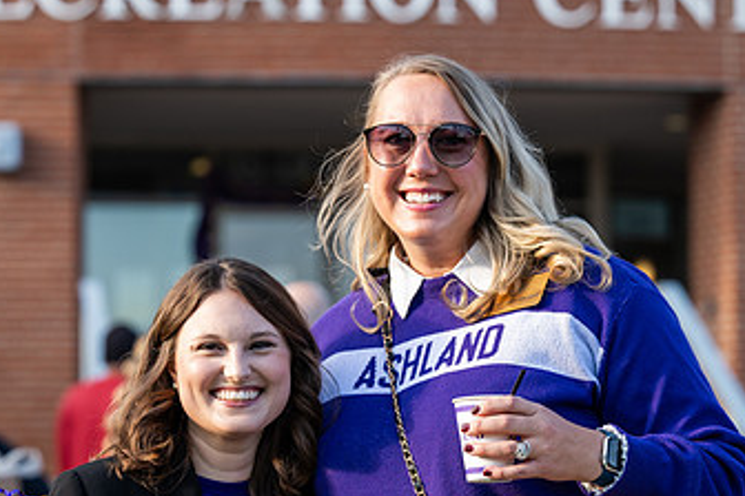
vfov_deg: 9.0
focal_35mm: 152
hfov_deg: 13.5
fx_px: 3145
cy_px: 324
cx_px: 366
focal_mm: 88
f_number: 3.5
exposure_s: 1/500
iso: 250
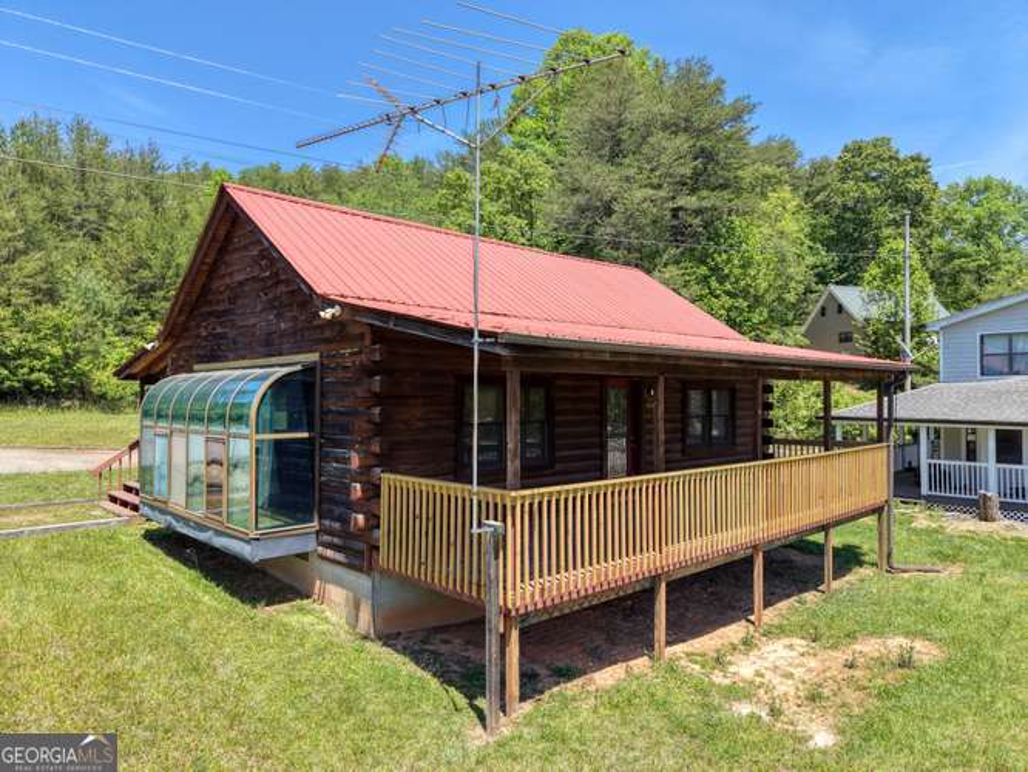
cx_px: 514
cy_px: 386
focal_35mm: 24
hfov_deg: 71.6
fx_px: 713
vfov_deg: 56.8
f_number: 1.8
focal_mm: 8.67
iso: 200
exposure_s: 1/3200
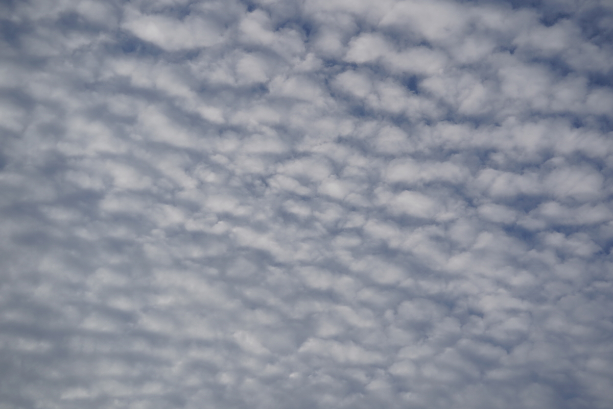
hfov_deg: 28.8
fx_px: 1193
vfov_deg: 19.5
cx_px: 306
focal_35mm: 70
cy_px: 204
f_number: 5.6
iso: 125
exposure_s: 1/640
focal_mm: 70
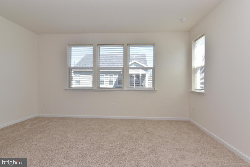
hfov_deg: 90.0
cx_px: 125
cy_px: 84
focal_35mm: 18
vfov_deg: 67.5
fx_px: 125
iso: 800
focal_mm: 12
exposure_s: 1/200
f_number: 11
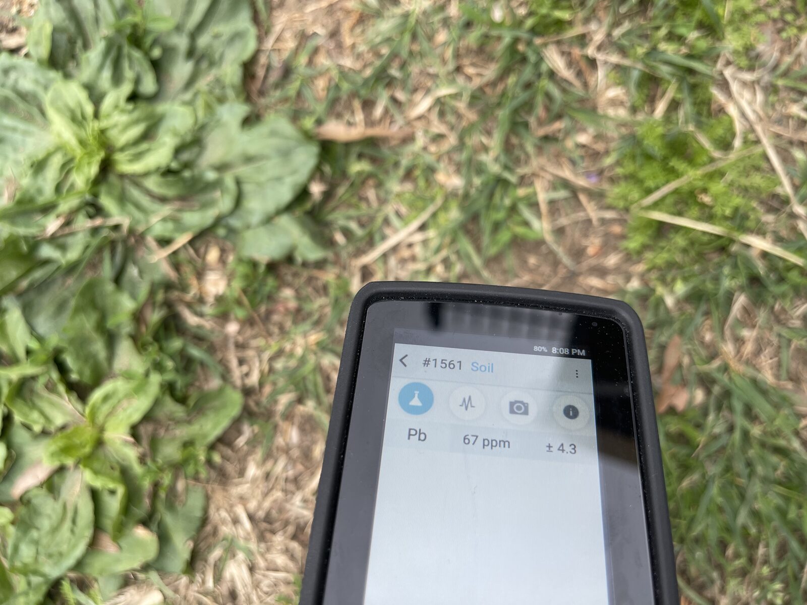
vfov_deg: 54.9
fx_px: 583
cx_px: 404
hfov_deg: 69.4
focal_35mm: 25
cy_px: 302
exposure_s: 1/704
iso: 32
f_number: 1.6
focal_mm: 5.1
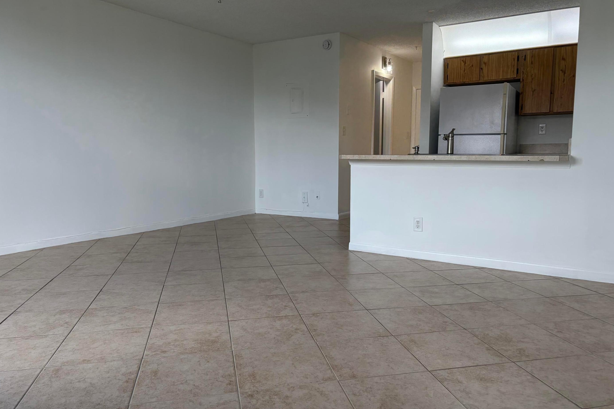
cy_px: 205
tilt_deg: -6.0
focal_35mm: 28
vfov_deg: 46.4
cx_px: 312
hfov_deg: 65.5
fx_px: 478
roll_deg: +0.3
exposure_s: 1/220
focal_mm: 5.96
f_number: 1.6
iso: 100
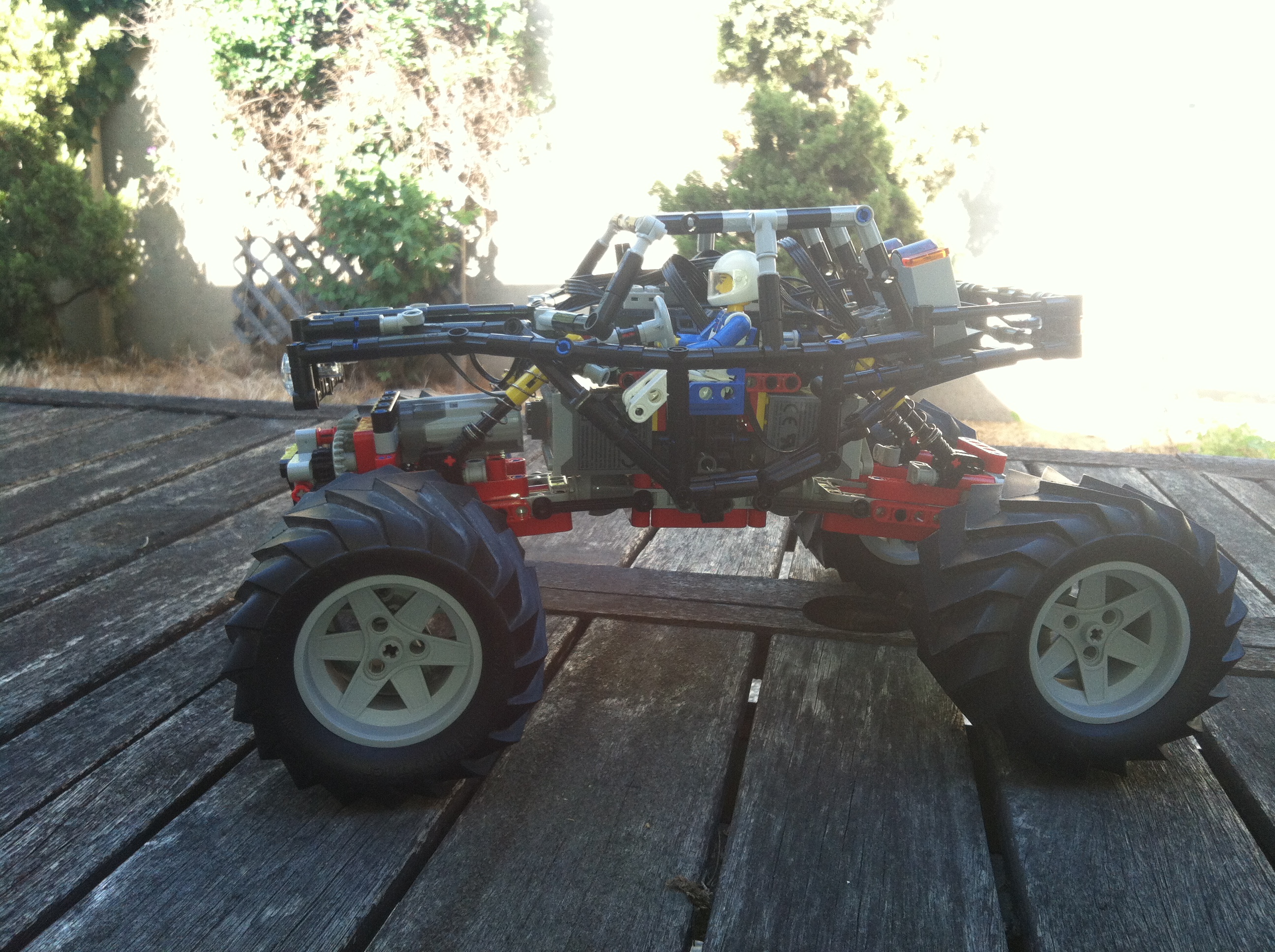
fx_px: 1287
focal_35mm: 35
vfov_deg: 40.6
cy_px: 476
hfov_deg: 52.7
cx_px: 638
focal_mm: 3.85
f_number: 2.8
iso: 100
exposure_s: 1/120
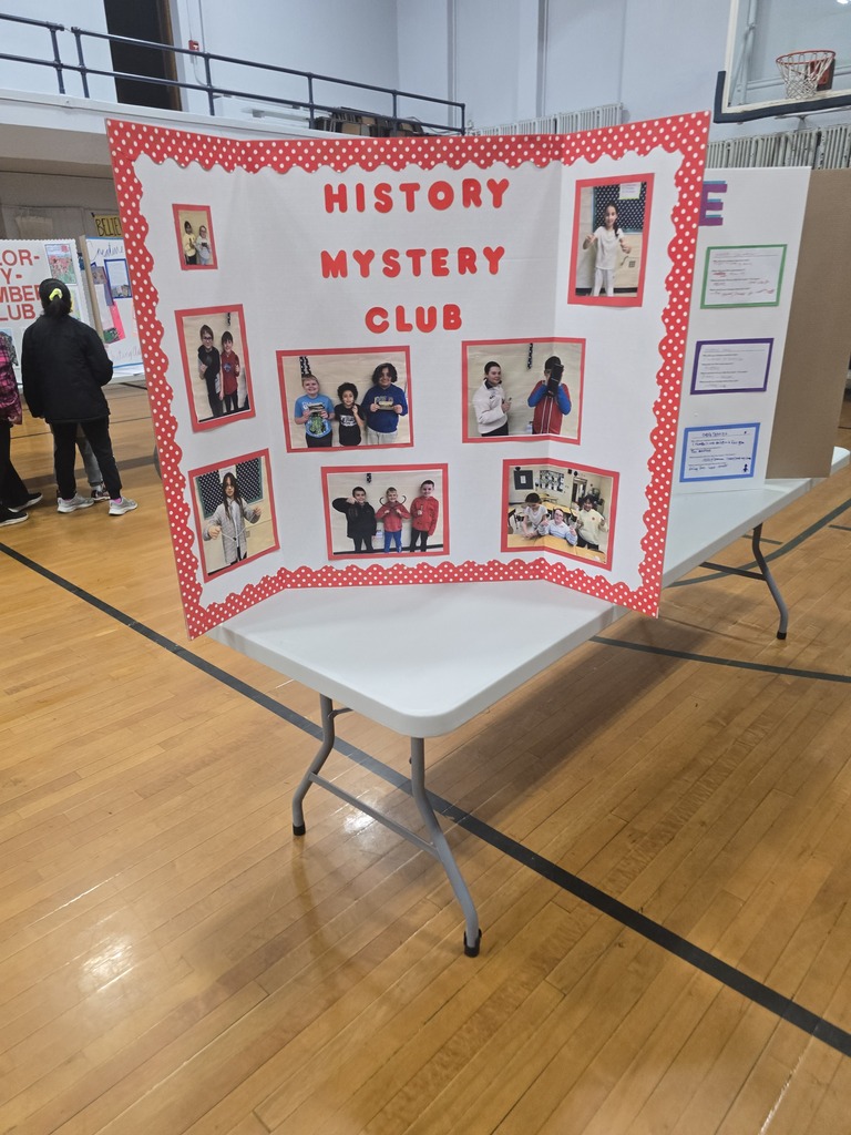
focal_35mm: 23
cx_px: 426
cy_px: 568
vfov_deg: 73.9
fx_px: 754
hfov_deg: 58.9
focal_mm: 6.3
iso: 320
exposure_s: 1/120
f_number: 1.7
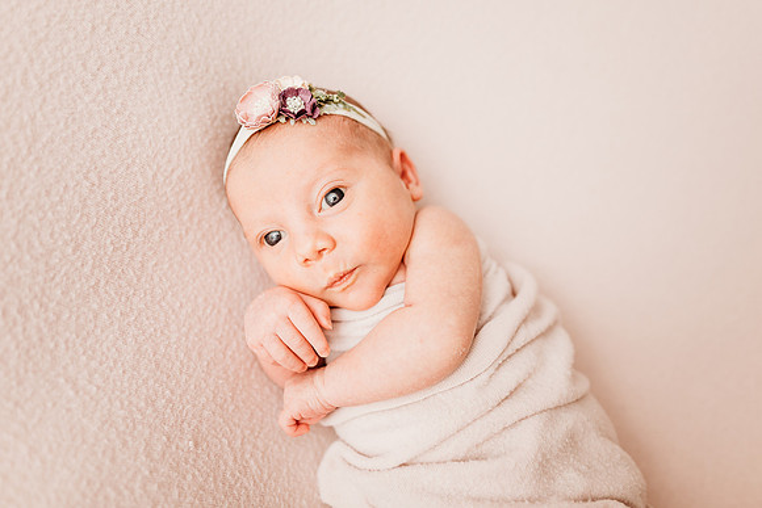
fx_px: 508
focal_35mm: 24
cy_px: 254
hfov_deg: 73.7
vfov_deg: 53.2
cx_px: 381
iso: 100
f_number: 2.2
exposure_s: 1/200
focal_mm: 24
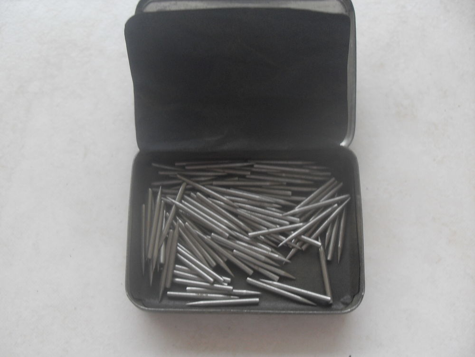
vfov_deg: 38.7
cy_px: 178
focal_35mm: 37
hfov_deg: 50.1
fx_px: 508
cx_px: 238
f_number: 2.8
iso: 100
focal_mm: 6.3
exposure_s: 1/45
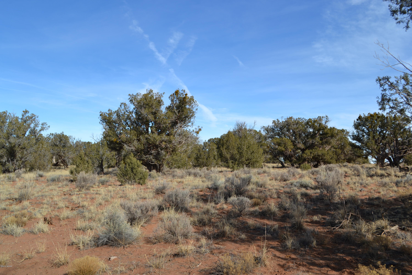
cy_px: 138
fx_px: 378
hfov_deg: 57.2
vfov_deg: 40.0
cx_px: 206
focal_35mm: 33
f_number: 8
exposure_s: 1/250
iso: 100
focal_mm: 22
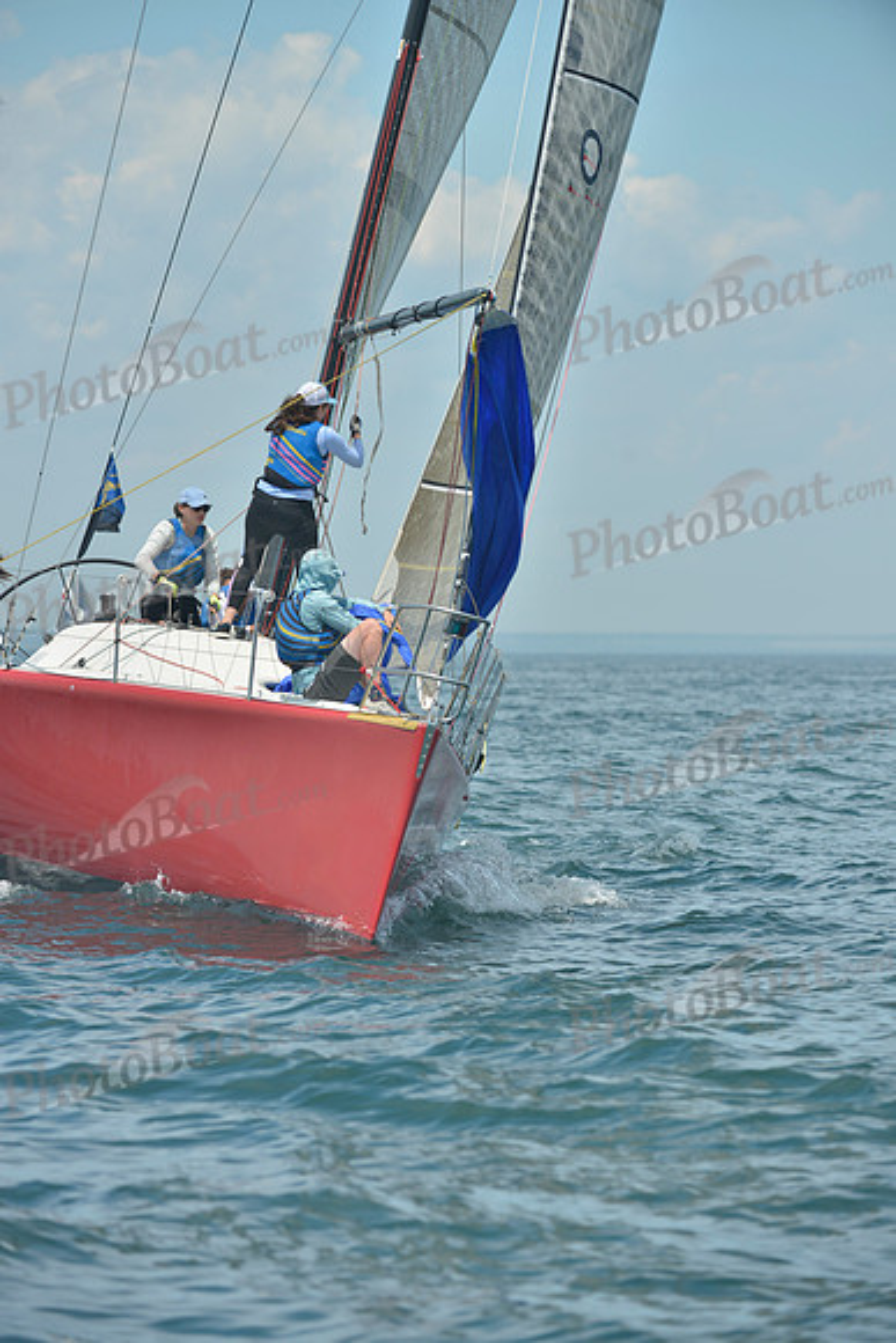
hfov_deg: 6.9
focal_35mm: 200
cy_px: 672
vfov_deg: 10.3
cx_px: 448
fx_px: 7462
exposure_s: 1/1000
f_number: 6.3
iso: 200
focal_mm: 200
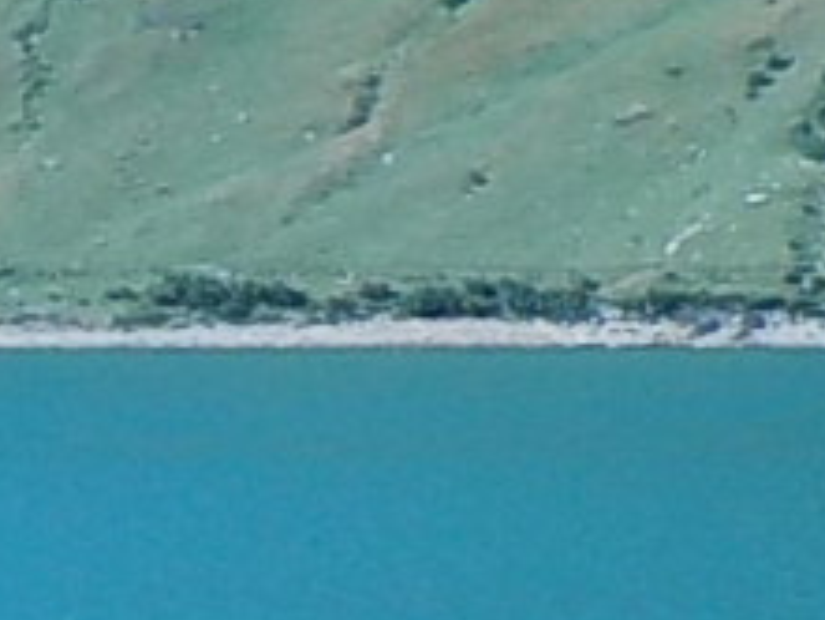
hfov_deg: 8.7
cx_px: -788
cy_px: 123
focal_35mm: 217
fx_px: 5175
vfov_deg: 6.8
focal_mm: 4.1
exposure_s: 1/800
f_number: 3.3
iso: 125
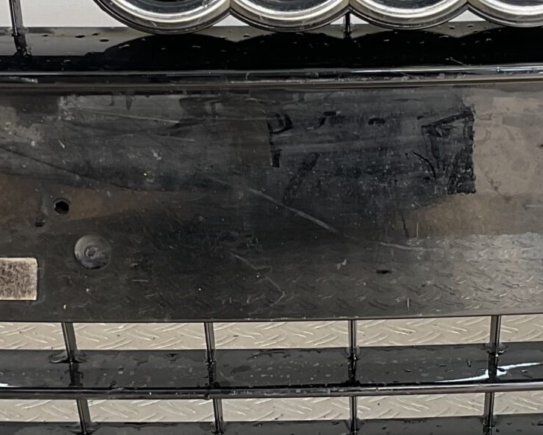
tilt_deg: -16.7
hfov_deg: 19.3
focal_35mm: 99
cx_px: 353
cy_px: 252
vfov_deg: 15.5
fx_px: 1591
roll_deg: +0.2
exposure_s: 1/130
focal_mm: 3
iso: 16
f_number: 1.8
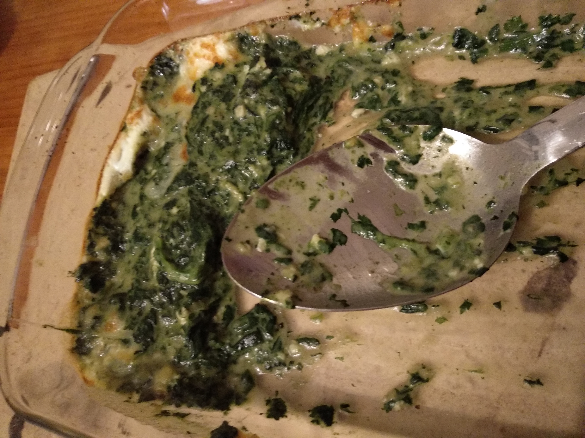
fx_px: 439
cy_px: 219
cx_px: 292
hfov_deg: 67.3
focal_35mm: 26
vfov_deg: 53.1
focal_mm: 3.81
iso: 2000
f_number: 2.2
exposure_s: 1/13
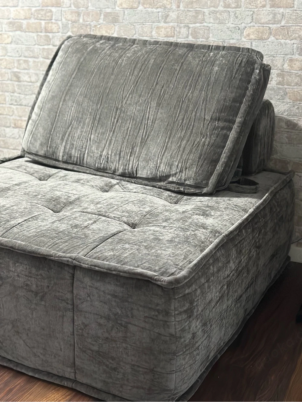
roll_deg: -1.9
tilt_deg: -16.5
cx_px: 151
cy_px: 201
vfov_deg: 39.7
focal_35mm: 48
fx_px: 559
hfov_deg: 30.3
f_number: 1.78
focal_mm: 6.86
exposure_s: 1/40
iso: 640
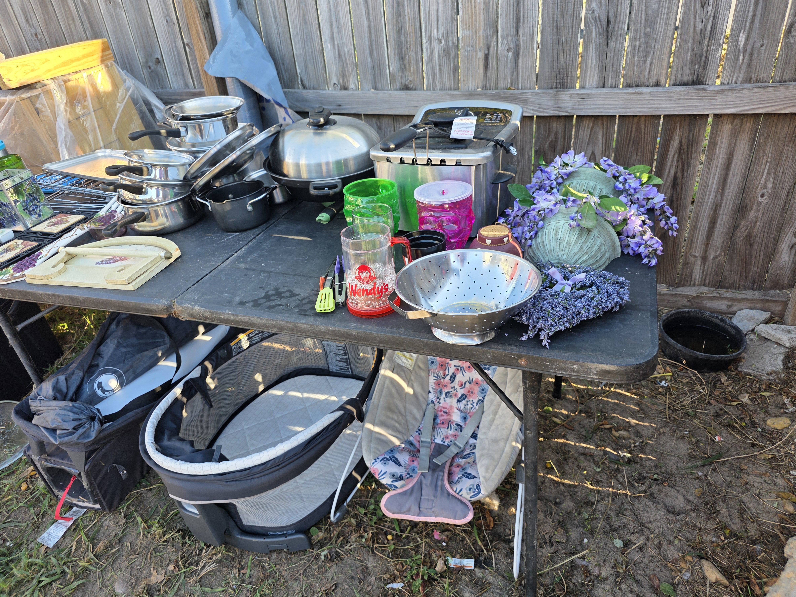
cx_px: 398
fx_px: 529
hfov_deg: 73.9
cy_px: 298
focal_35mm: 23
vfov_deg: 58.9
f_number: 1.7
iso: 40
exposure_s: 1/180
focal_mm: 6.3
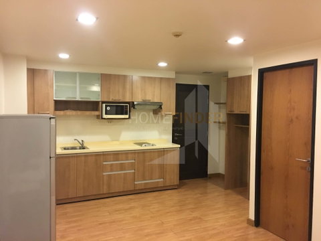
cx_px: 160
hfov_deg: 61.7
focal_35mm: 29
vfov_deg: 48.2
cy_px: 120
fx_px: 269
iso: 250
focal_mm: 4.15
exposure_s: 1/17
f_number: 2.2
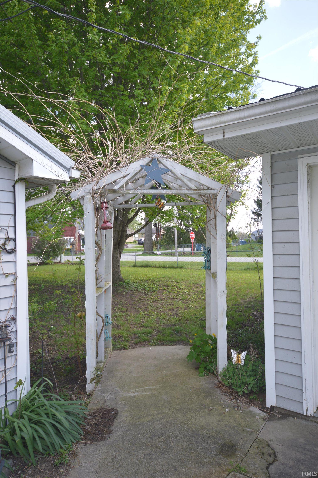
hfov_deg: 53.0
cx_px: 159
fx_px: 319
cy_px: 239
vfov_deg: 73.8
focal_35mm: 24
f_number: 5
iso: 125
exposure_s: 1/125
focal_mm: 16
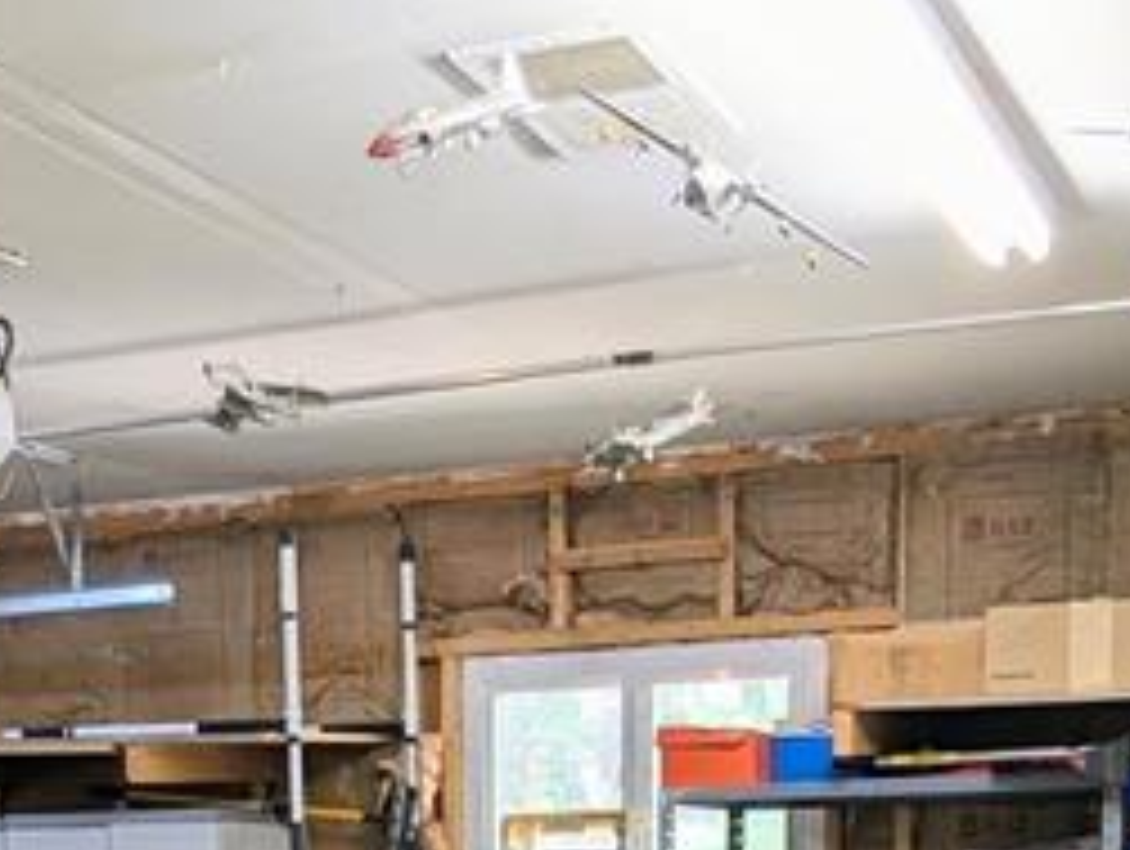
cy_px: 1255
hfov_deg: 29.8
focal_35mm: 65
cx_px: 500
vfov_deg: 19.8
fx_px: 2125
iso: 179
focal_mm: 2.35
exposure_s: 1/60
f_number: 2.2
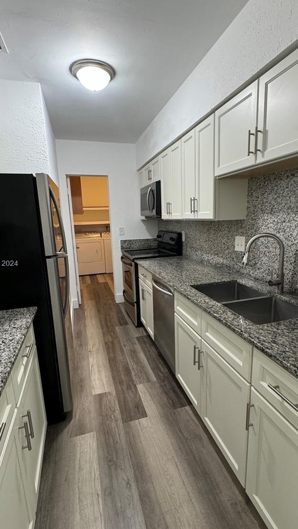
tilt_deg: -10.4
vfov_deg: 92.7
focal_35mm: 18
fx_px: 253
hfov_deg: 61.0
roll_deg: +2.1
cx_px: 156
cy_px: 264
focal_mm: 2.22
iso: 250
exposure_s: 1/60
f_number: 2.2
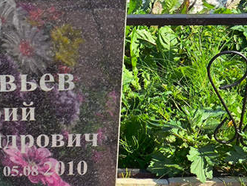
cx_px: -40
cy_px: 83
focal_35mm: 120
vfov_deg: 12.4
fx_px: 857
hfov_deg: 15.9
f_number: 1.7
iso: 50
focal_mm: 4.71
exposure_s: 1/1081
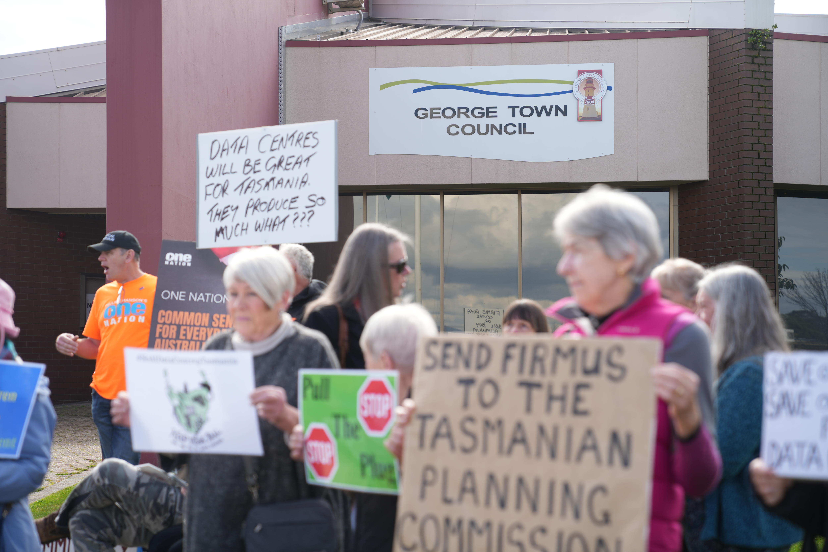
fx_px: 1610
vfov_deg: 19.5
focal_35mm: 70
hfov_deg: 28.8
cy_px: 276
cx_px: 414
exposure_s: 1/500
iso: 100
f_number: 3.2
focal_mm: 70
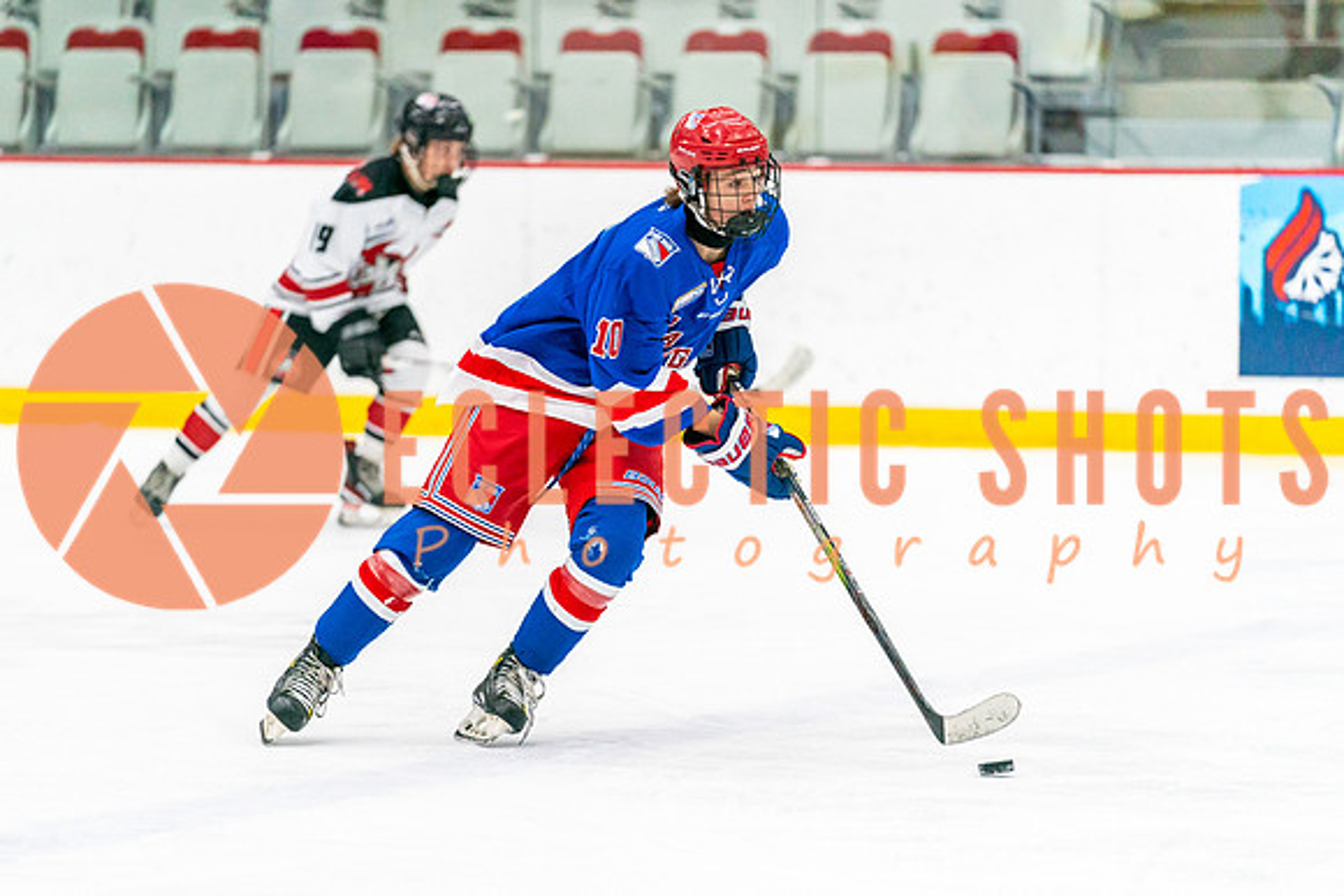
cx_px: 579
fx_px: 8552
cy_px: 483
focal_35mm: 229
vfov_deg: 6.0
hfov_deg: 9.0
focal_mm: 200
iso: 3200
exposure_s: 1/1250
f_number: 2.8
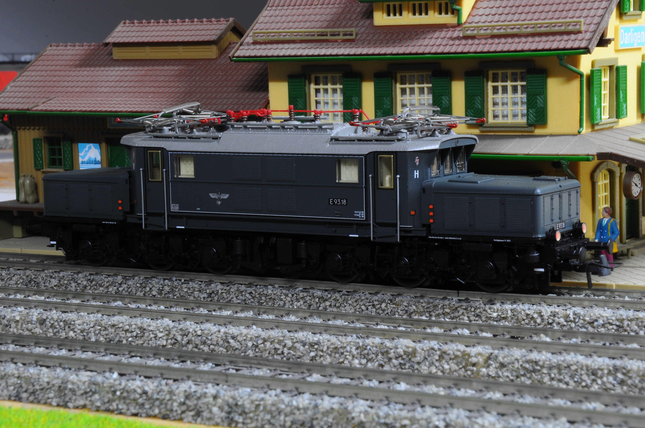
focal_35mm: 99
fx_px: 1772
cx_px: 322
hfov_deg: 20.6
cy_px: 214
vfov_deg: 13.8
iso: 200
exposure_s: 6
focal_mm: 66
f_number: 36
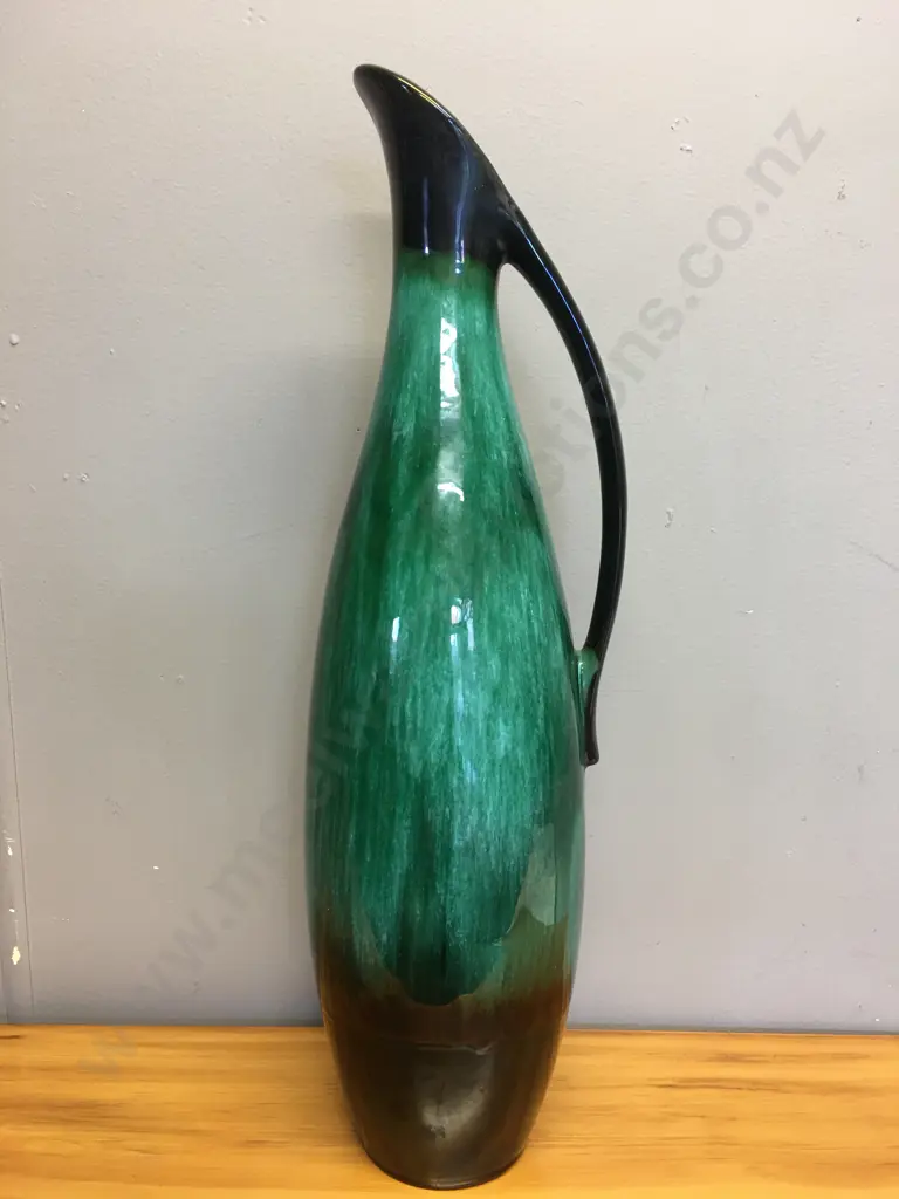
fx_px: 1004
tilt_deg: -9.1
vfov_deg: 61.7
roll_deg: -0.7
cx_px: 450
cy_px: 600
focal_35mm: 29
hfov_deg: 48.2
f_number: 2.2
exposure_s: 1/17
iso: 40
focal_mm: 4.15
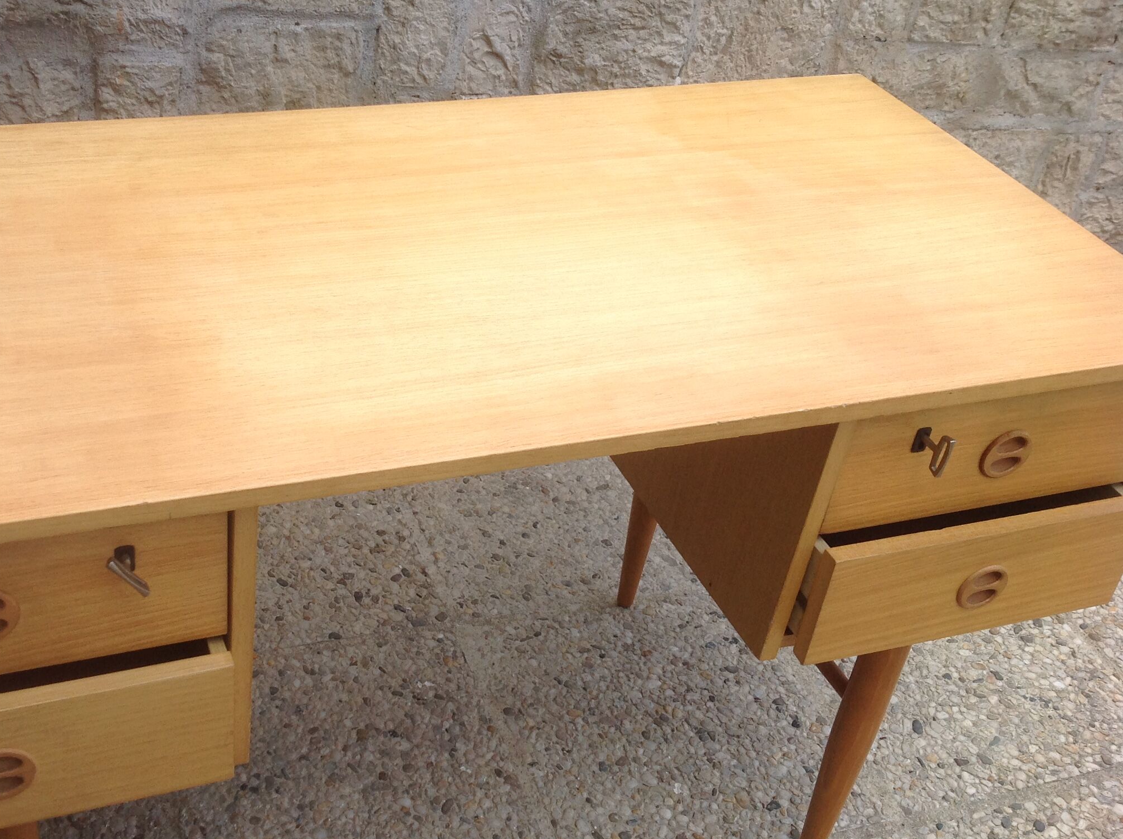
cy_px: 413
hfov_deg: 41.7
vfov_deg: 32.1
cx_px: 402
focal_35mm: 45
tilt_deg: -32.6
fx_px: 1458
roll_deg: -10.7
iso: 50
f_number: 2.4
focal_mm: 4.28
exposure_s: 1/560
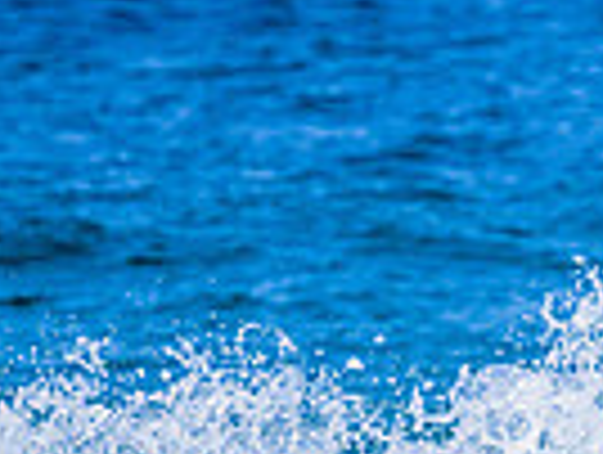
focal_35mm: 2537
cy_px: 717
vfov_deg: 0.6
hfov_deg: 0.8
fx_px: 44273
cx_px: 1143
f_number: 11
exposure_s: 1/2000
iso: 720
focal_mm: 610
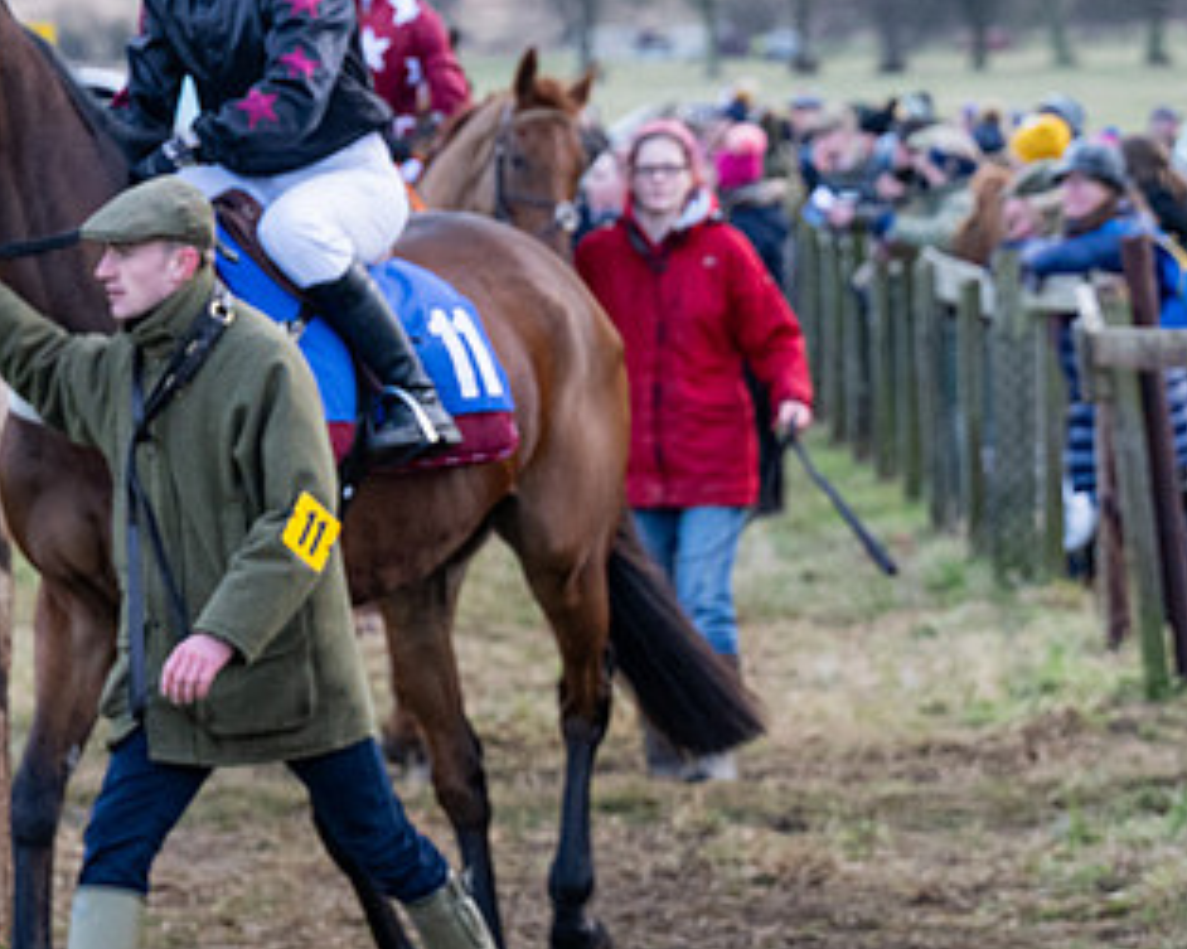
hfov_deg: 7.4
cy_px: 325
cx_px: 104
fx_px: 9166
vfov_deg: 5.9
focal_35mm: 261
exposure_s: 1/400
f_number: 4
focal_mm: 86
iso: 1000
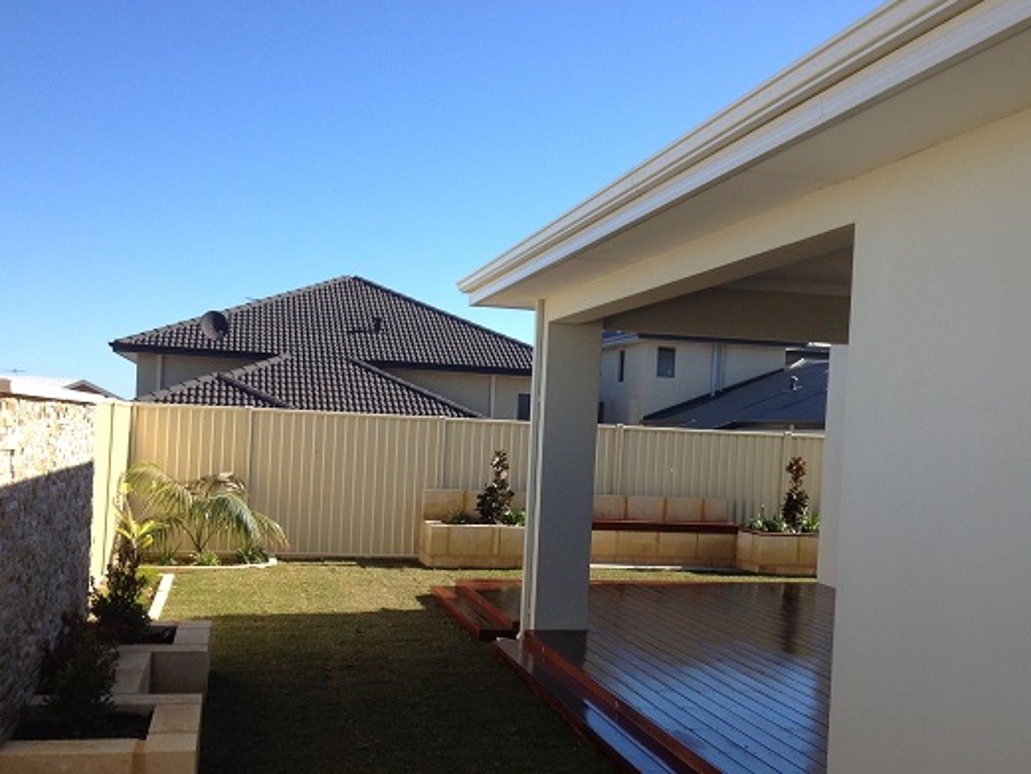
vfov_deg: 33.5
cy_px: 471
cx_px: 534
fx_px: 1281
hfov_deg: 43.8
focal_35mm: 43
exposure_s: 1/1082
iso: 64
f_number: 2.4
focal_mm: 4.28
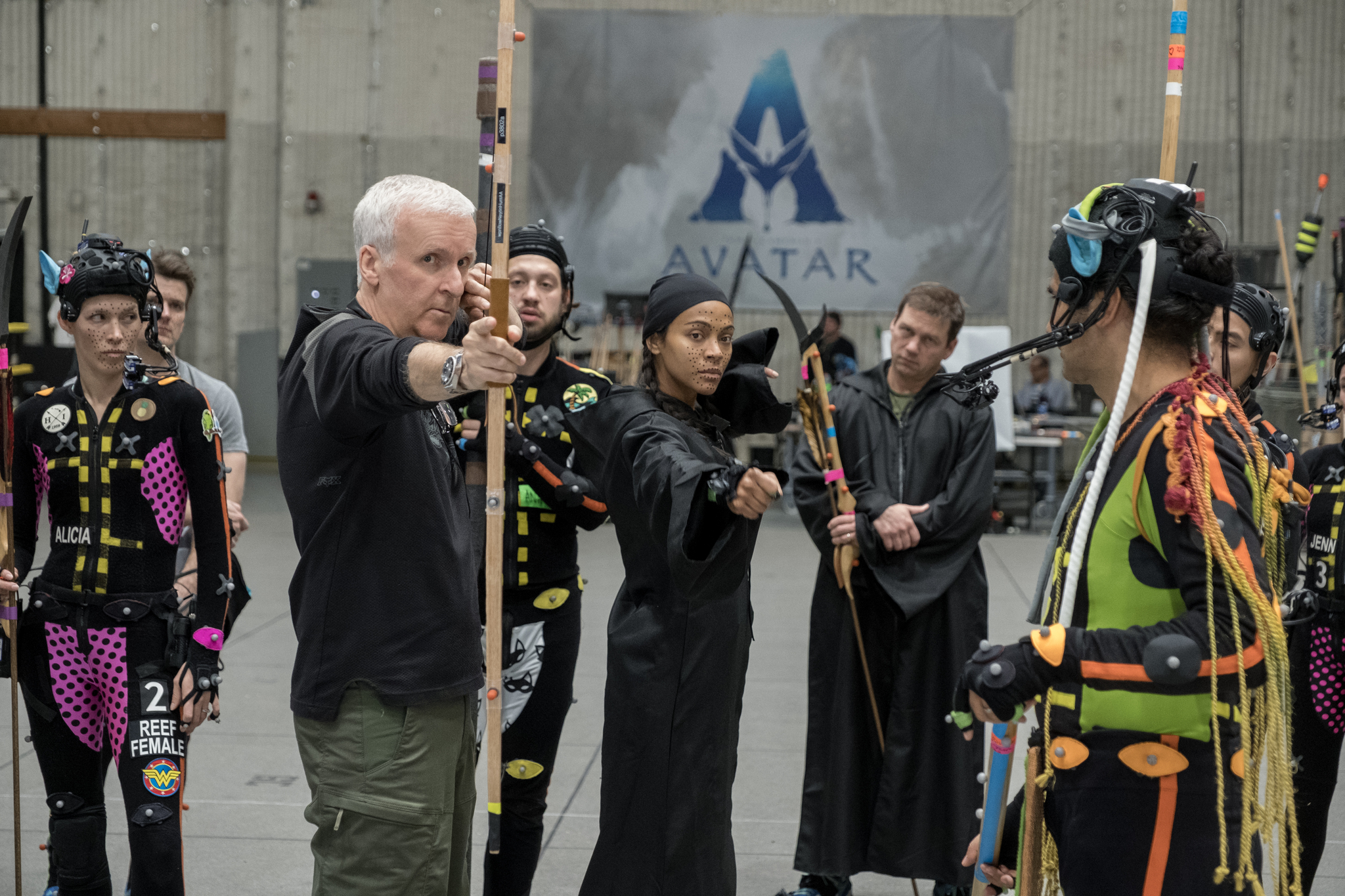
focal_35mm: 71
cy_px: 448
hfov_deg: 28.5
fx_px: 2652
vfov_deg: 19.2
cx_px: 672
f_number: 2.8
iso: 4000
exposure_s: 1/250
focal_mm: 47
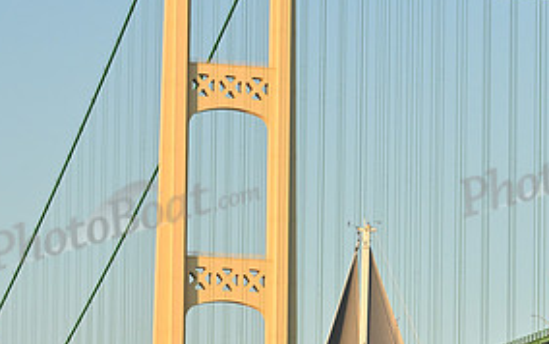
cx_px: 361
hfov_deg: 9.1
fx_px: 3429
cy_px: 473
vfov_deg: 5.7
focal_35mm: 229
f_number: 9
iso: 800
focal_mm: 110
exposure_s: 1/800
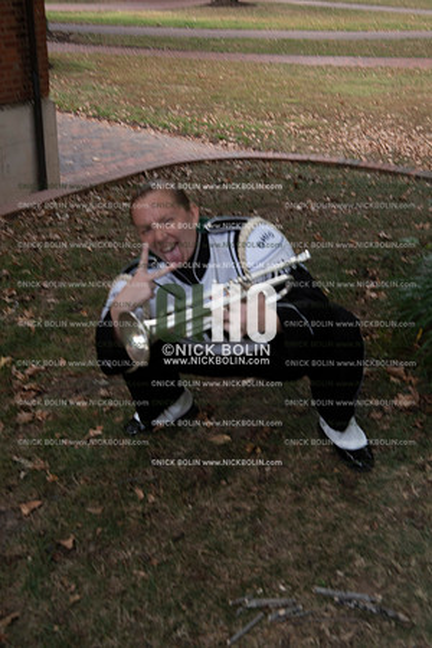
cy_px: 324
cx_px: 216
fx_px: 864
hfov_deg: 28.1
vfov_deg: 41.1
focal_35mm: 48
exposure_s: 1/100
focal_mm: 48
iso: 500
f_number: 8
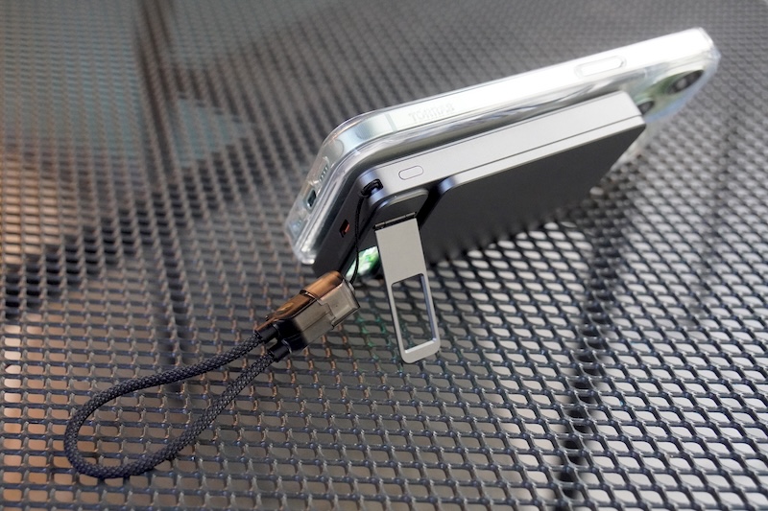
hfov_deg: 37.9
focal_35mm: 52
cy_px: 256
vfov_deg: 25.7
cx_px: 384
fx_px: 1120
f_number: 4.5
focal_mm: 35
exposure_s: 1/80
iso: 5000
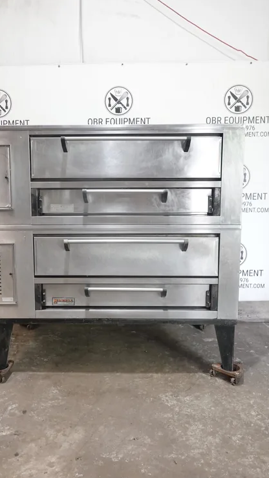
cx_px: 114
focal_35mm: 34
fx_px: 431
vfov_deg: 58.0
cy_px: 238
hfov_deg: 34.6
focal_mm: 11.76
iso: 800
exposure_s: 1/40
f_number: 3.5
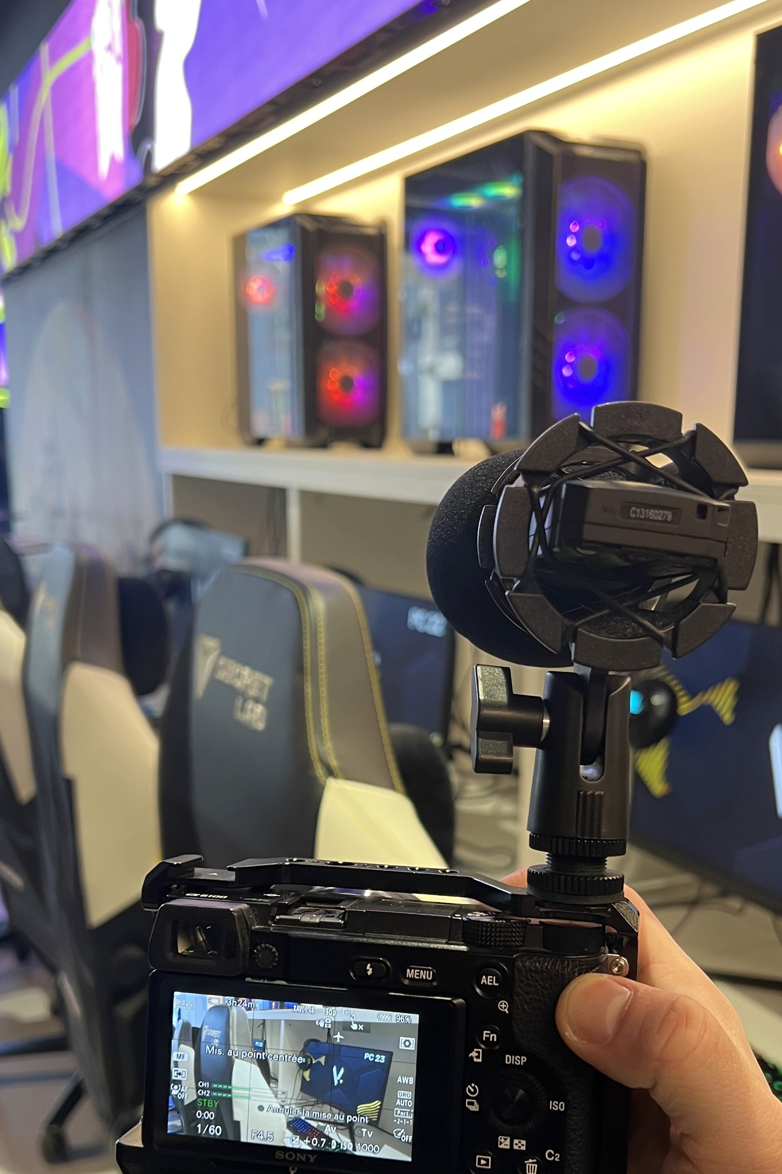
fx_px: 1238
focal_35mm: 38
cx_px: 418
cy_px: 755
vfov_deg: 50.0
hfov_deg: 35.0
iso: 100
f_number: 1.5
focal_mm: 5.7
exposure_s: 1/49
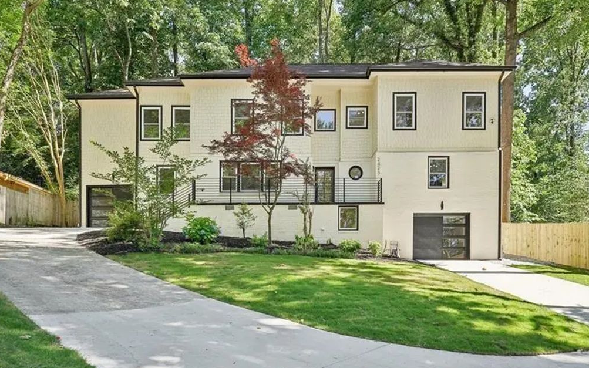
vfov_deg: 46.8
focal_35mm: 27
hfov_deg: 69.3
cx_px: 298
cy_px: 181
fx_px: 426
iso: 400
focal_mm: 25.5
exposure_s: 1/200
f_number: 8
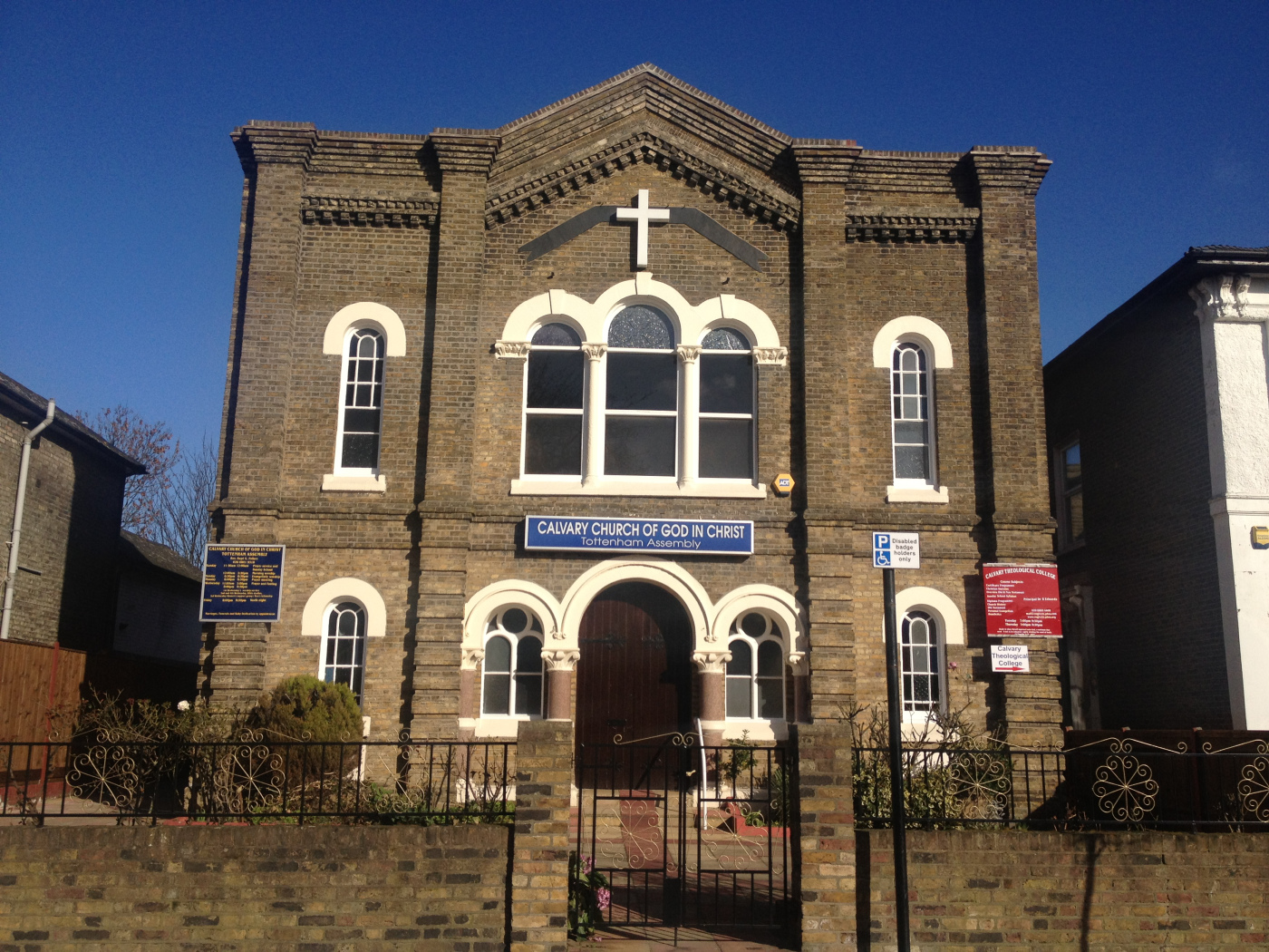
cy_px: 476
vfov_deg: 40.7
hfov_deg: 52.6
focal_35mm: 35
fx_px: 1283
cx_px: 634
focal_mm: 4.28
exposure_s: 1/2632
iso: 64
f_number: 2.4
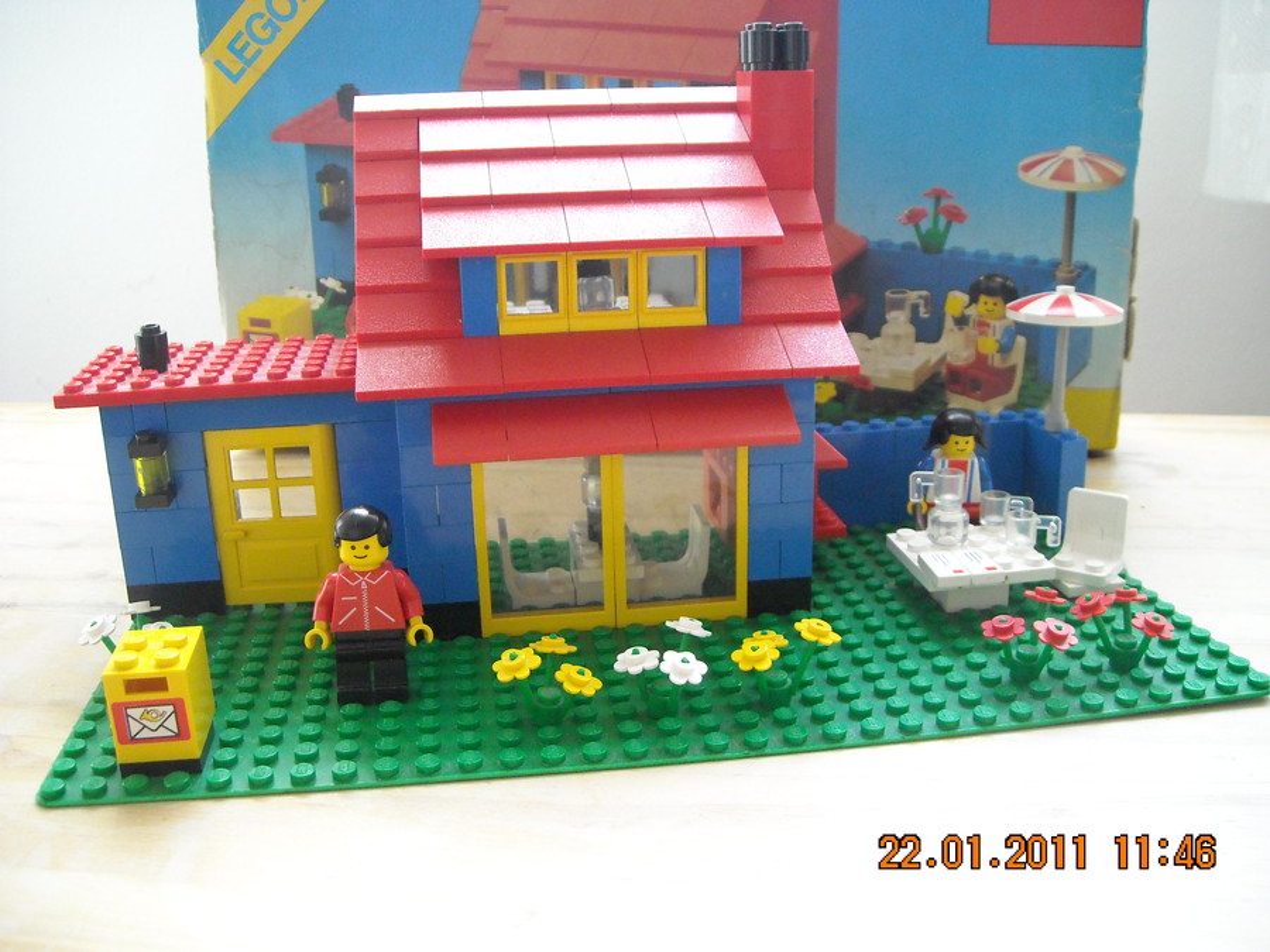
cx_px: 635
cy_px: 476
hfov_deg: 52.6
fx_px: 1284
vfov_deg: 40.7
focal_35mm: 35
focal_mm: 5.7
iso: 400
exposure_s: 1/60
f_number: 2.8
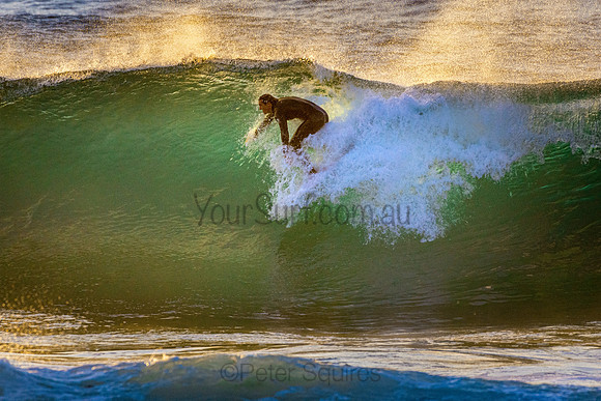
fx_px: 12523
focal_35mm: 750
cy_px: 200
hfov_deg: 2.7
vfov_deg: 1.8
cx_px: 300
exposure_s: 1/2000
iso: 1400
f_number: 5.6
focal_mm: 500
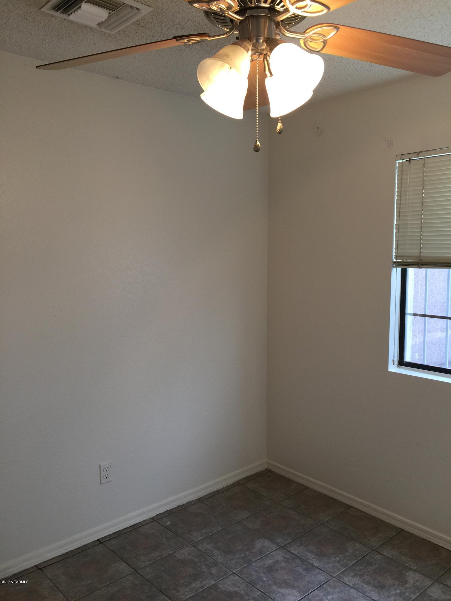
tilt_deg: -4.7
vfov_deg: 61.7
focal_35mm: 29
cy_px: 300
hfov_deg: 48.2
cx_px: 226
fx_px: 504
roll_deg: +0.8
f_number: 2.2
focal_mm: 4.15
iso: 32
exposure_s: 1/30
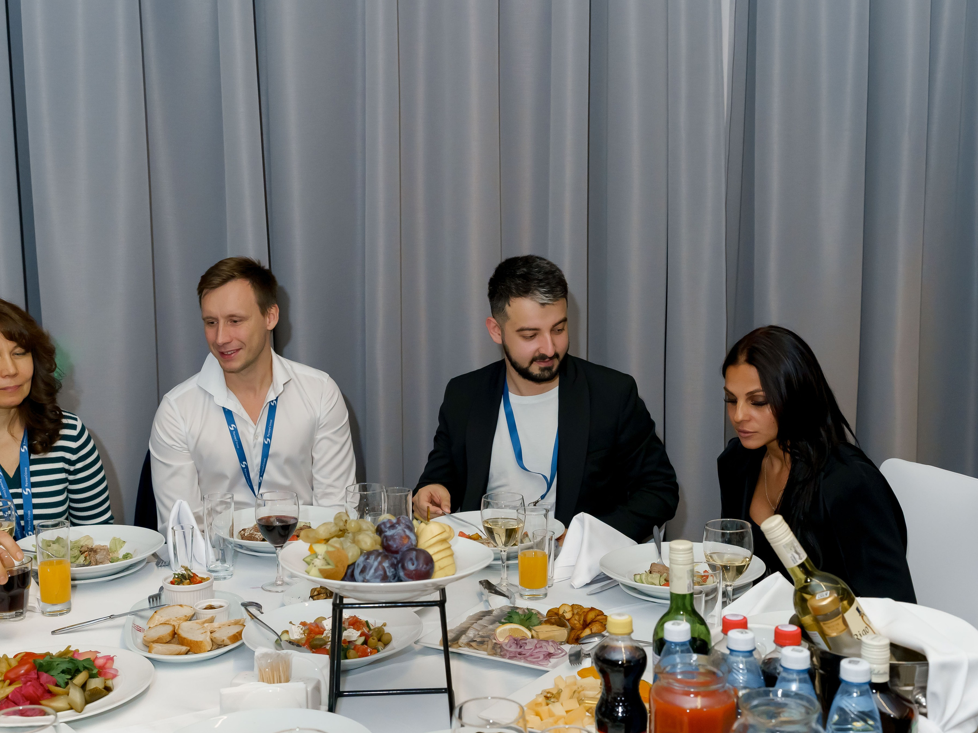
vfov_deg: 34.3
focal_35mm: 42
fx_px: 1186
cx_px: 482
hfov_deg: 44.8
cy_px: 364
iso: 3200
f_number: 5.6
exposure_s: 1/125
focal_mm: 36
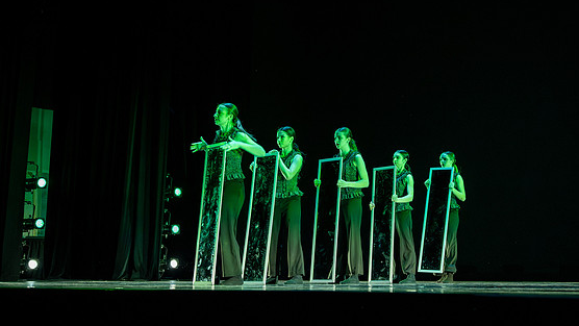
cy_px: 77
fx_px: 829
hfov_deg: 38.1
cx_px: 376
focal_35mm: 54
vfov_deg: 22.0
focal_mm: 38
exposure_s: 1/200
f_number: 2.8
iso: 4000
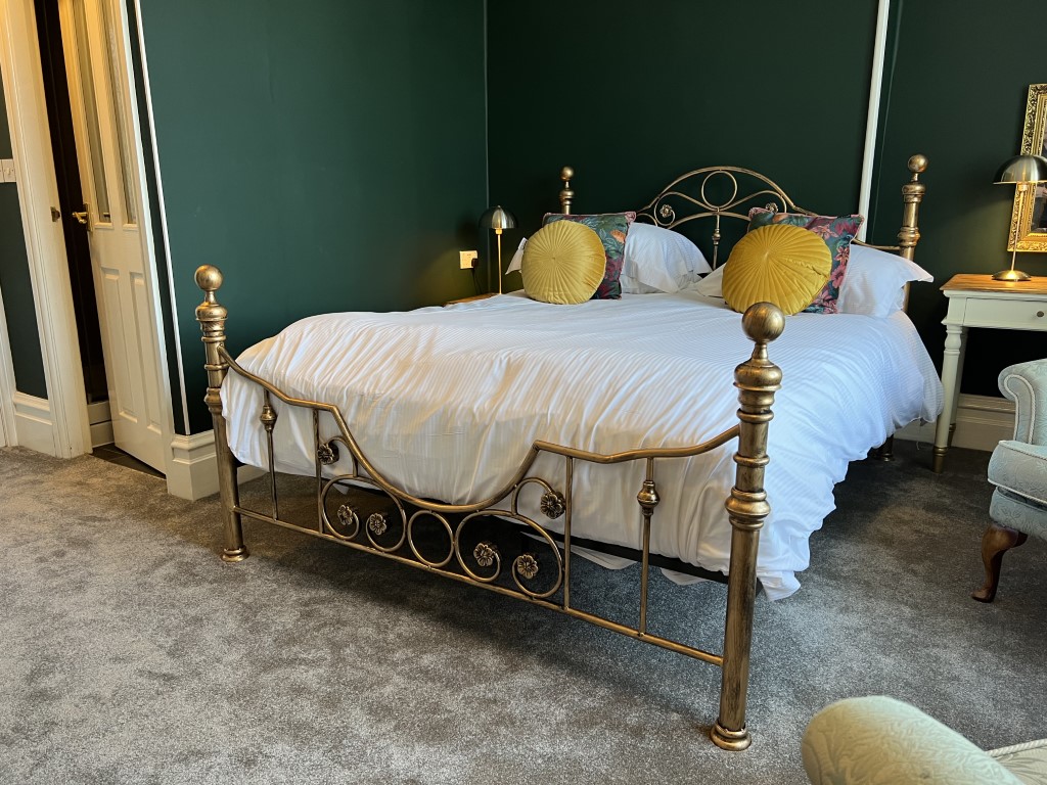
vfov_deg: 53.1
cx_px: 524
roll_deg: +0.6
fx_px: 786
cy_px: 392
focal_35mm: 26
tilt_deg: -13.8
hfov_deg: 67.3
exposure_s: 1/50
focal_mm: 5.7
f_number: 1.5
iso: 125
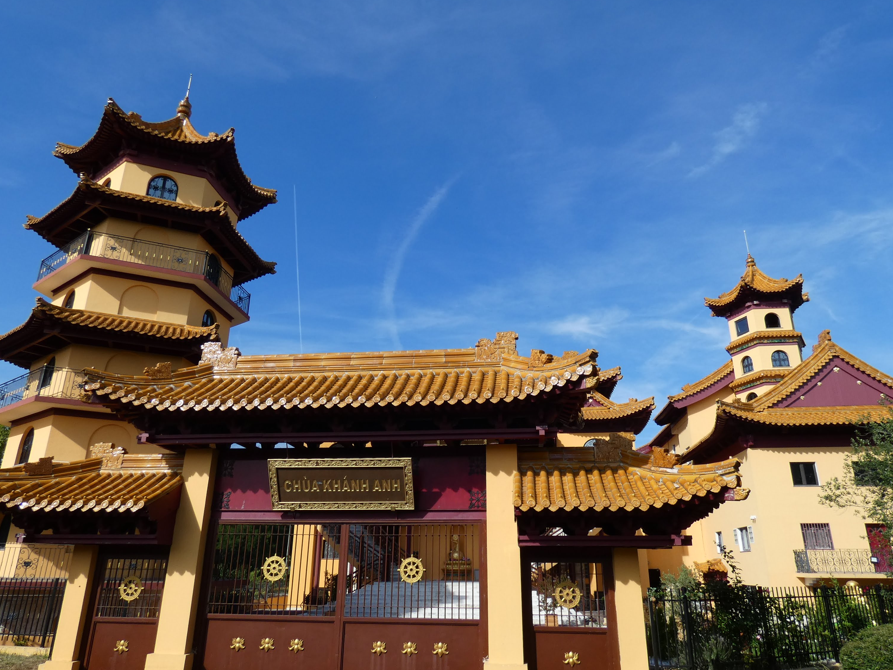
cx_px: 449
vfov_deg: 58.9
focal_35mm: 23
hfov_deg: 73.9
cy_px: 343
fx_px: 593
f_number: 3.5
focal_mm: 3.6
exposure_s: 1/1000
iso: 80
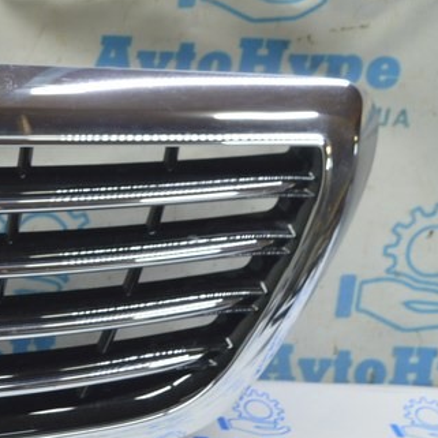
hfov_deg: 16.6
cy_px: 186
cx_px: -250
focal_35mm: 93
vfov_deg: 18.6
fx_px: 1336
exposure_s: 1/20
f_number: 5.6
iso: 400
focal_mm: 23
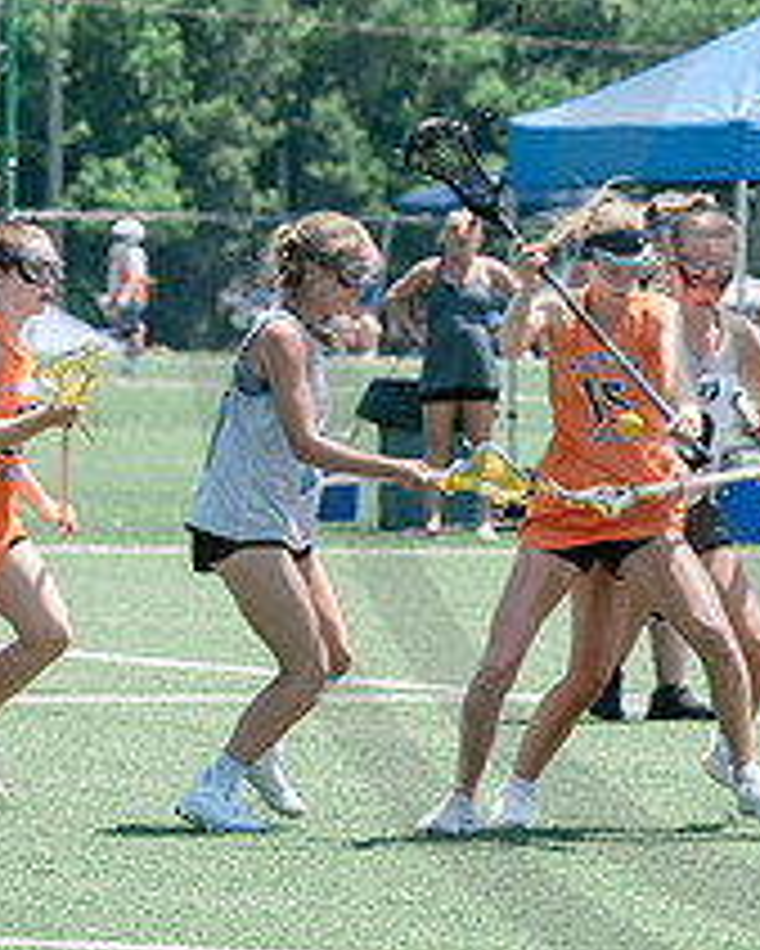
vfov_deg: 3.8
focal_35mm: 512
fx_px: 14385
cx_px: 734
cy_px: 100
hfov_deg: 3.0
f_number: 5.6
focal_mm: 165
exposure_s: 1/2000
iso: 400
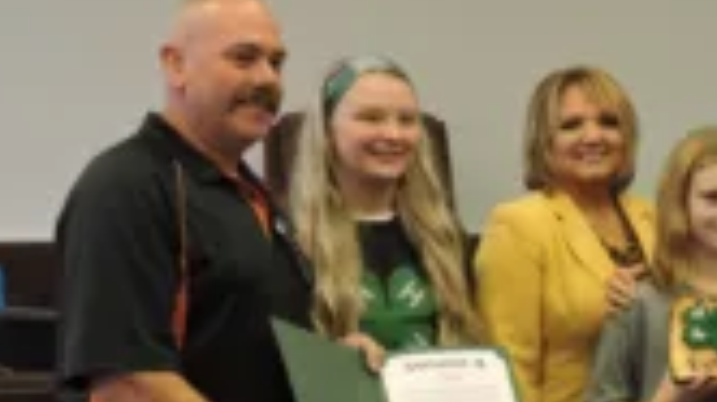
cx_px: 773
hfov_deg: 19.6
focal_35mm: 105
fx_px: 1994
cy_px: 199
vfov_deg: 11.5
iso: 250
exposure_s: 1/50
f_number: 3.3
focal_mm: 7.1
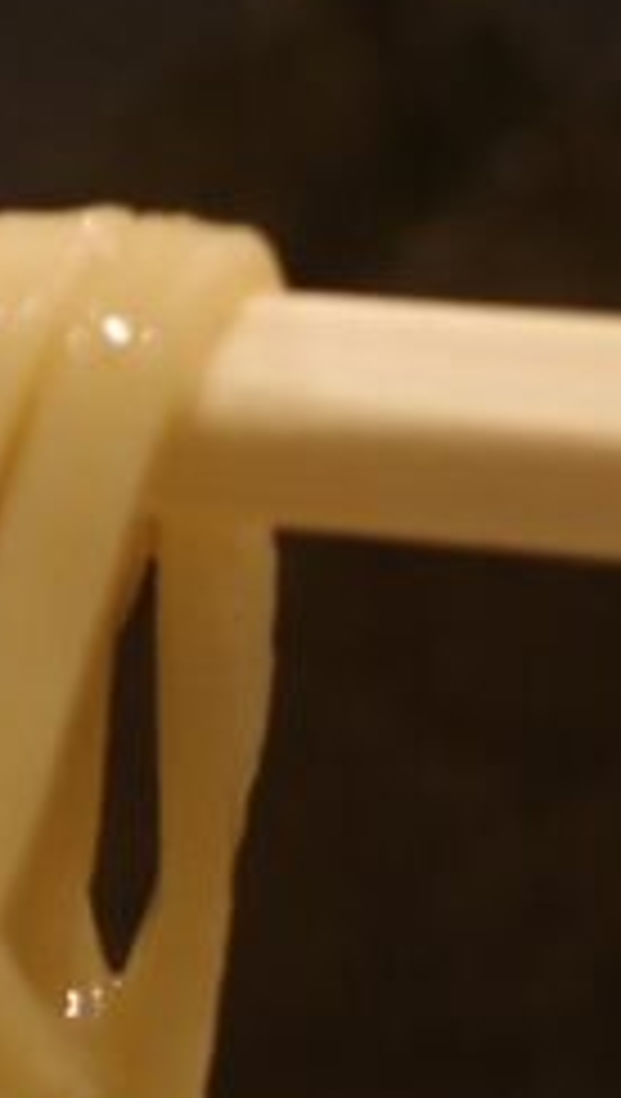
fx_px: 3498
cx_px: -972
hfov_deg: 9.0
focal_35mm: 120
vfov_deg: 17.6
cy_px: 142
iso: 640
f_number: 2.8
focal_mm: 18.3
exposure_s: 1/30
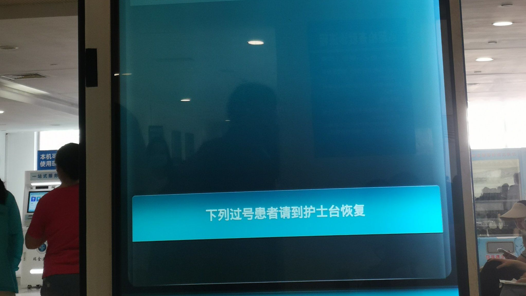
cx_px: 263
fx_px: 1158
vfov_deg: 14.2
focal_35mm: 83
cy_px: -43
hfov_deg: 25.6
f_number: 2.4
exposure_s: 1/50
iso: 80
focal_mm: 3.95
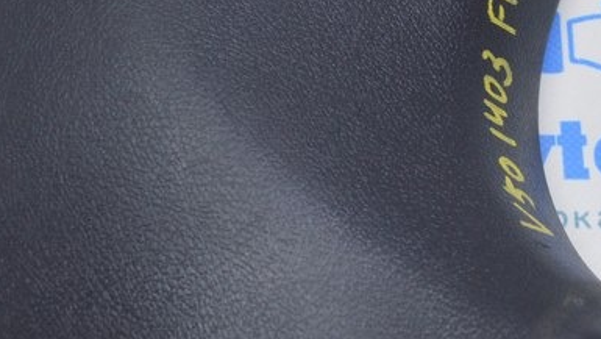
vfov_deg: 11.5
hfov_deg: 20.4
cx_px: 181
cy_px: 23
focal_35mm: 104
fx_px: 1664
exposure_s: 1/20
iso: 400
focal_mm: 25
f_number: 5.6
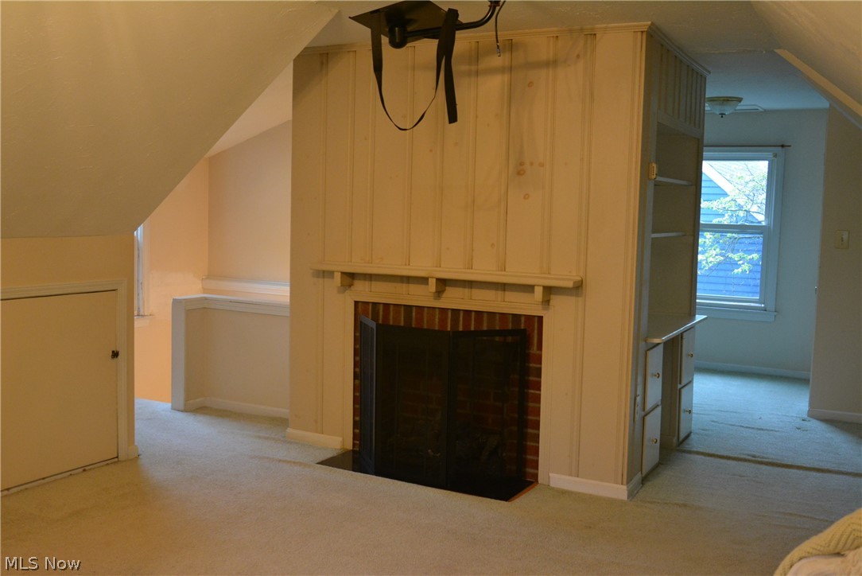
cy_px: 288
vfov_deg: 36.9
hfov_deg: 53.1
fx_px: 862
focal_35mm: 36
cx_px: 431
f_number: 3.5
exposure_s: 1/50
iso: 1600
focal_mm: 24
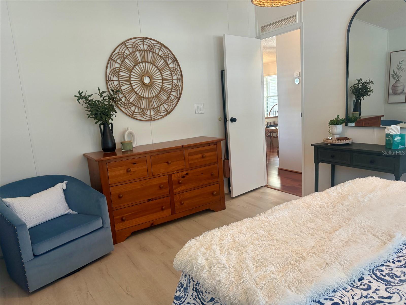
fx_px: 305
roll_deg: +5.0
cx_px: 203
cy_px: 152
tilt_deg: -9.0
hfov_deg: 67.3
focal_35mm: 26
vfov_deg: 53.1
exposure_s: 1/120
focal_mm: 5.96
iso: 160
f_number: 1.6
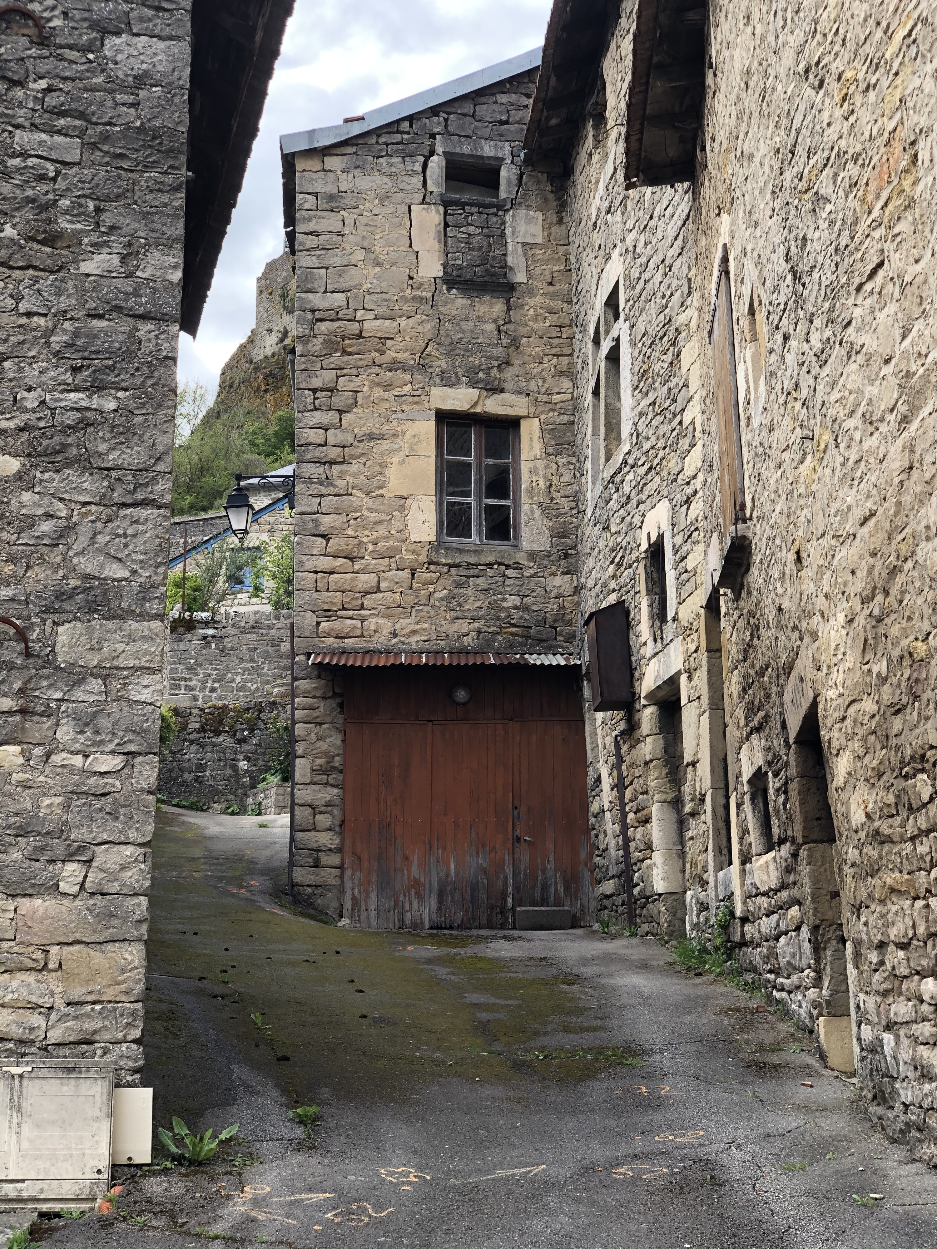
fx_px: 1877
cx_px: 468
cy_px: 624
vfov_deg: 36.8
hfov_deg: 28.0
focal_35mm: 52
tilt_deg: +13.2
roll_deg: +0.0
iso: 16
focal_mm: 6
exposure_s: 1/273
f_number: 2.4
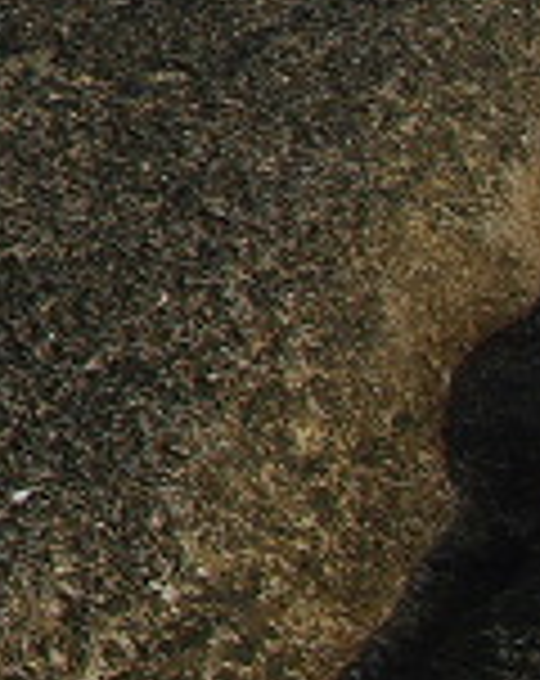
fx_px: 3972
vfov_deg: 9.4
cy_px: -435
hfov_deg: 6.6
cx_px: -1404
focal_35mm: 198
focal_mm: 21.25
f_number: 8
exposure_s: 1/350
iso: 200
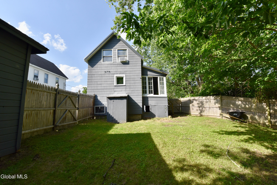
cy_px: 92
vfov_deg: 81.3
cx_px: 138
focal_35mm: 14
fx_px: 108
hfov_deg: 104.2
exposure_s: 1/640
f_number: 13
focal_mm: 14
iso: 800
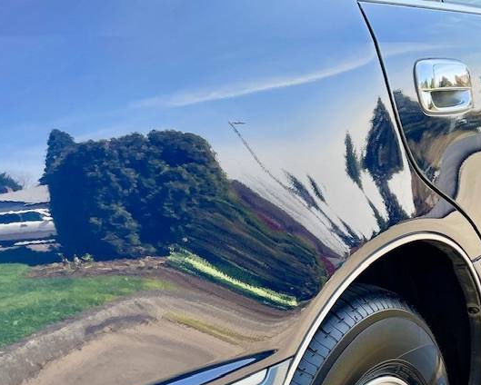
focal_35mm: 59
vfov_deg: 25.7
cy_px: 262
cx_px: 199
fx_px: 841
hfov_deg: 31.9
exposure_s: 1/300
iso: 32
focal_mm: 5.1
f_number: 1.6
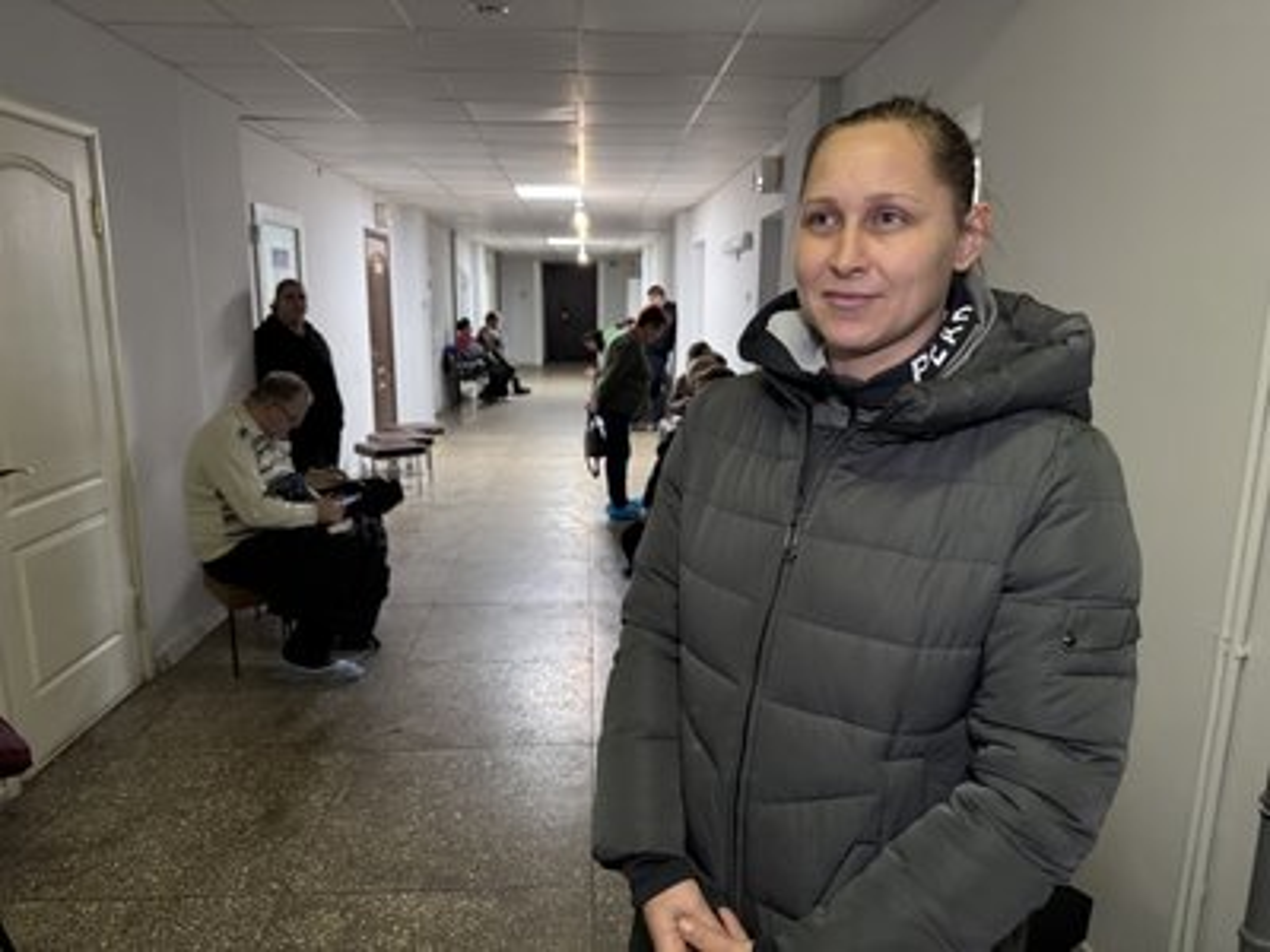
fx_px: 881
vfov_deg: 56.8
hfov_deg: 71.6
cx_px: 635
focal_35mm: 24
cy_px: 476
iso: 400
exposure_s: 1/50
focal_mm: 6.76
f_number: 1.78
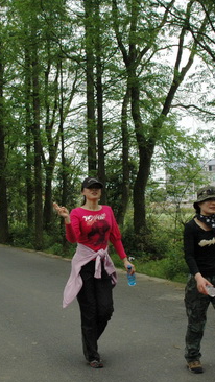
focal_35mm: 54
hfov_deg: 22.2
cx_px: 87
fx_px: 547
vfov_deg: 38.4
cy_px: 212
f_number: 8
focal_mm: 18
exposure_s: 1/500
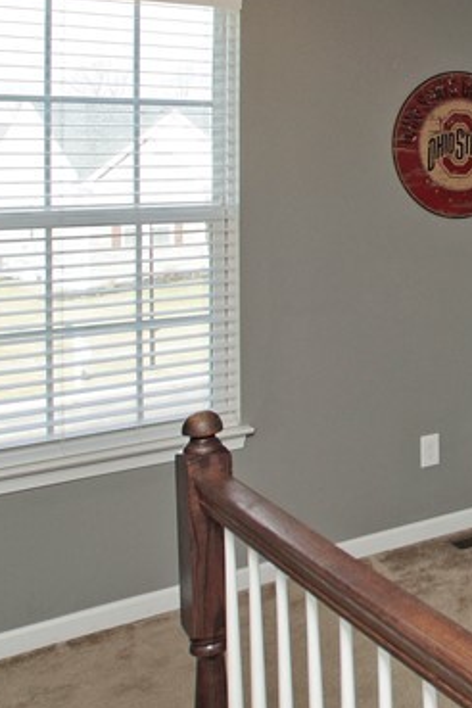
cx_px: 677
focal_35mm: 48
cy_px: 152
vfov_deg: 39.3
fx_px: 953
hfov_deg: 23.2
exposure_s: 1/60
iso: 100
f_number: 4.5
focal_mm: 11
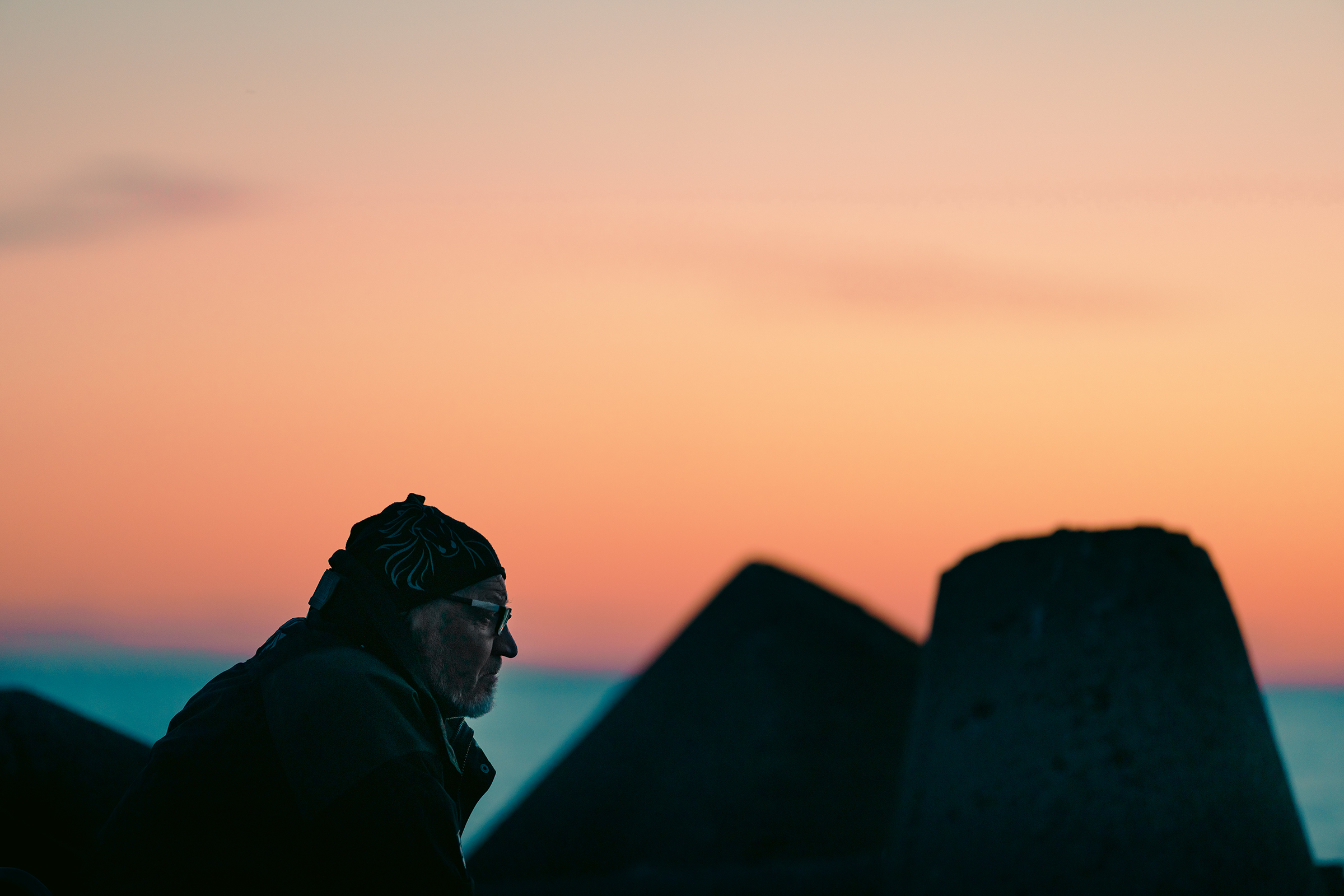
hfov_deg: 10.3
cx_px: 672
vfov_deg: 6.9
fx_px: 7466
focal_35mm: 200
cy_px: 448
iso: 320
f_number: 2.8
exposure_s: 1/250
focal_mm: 200
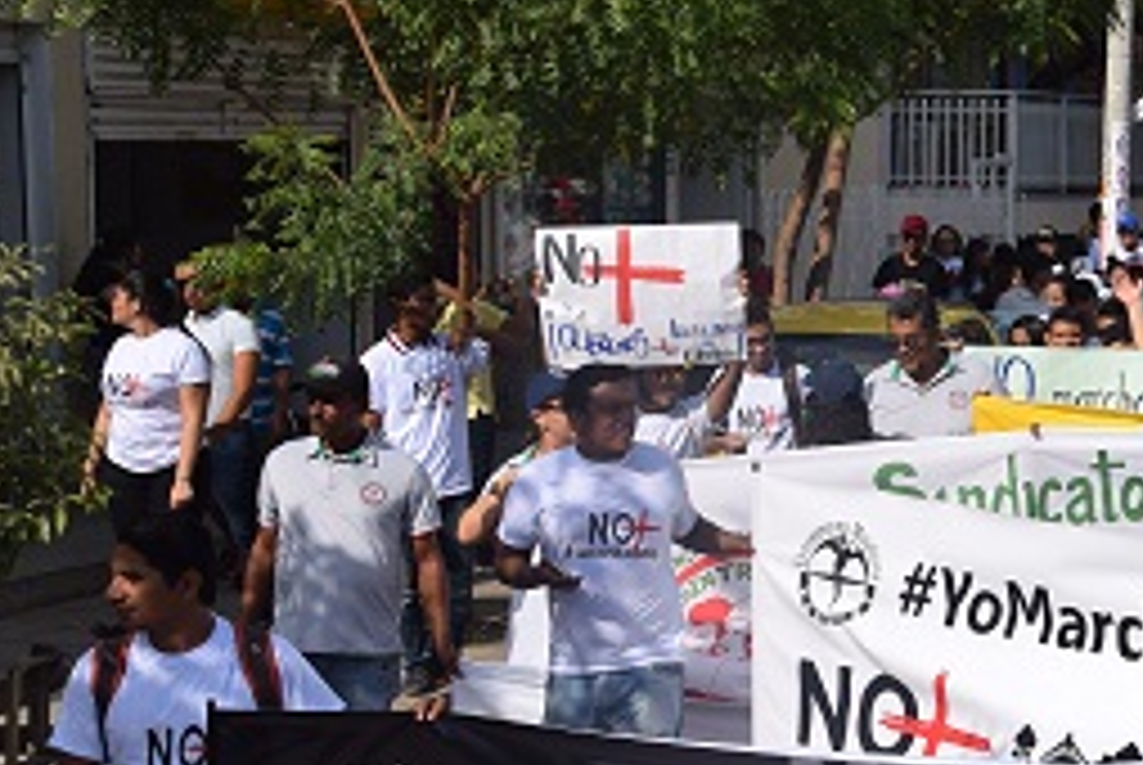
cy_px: 540
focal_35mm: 104
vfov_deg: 13.2
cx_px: 1246
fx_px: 3306
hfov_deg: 18.9
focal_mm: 28
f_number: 8
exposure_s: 1/2000
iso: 400
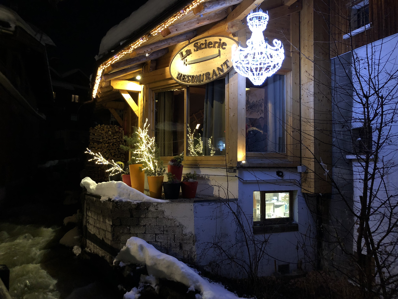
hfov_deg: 63.4
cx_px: 199
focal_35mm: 28
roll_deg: +0.2
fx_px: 322
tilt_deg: +3.4
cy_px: 150
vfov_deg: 49.7
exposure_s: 1/8
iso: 80
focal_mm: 4
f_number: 1.8
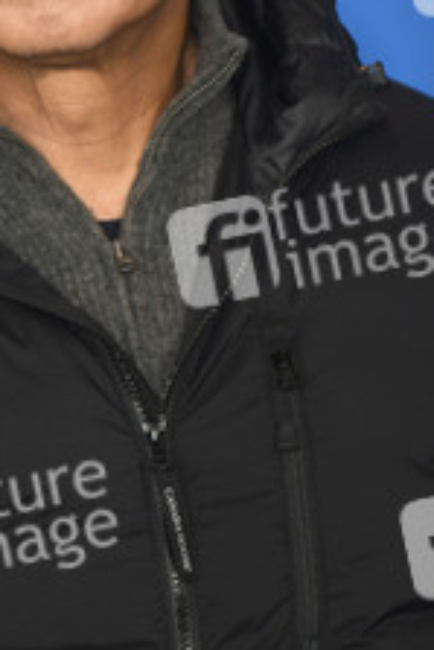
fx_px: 6463
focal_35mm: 358
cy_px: 93
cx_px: 52
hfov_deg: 3.8
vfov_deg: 5.7
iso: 640
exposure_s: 1/400
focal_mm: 200
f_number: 2.8
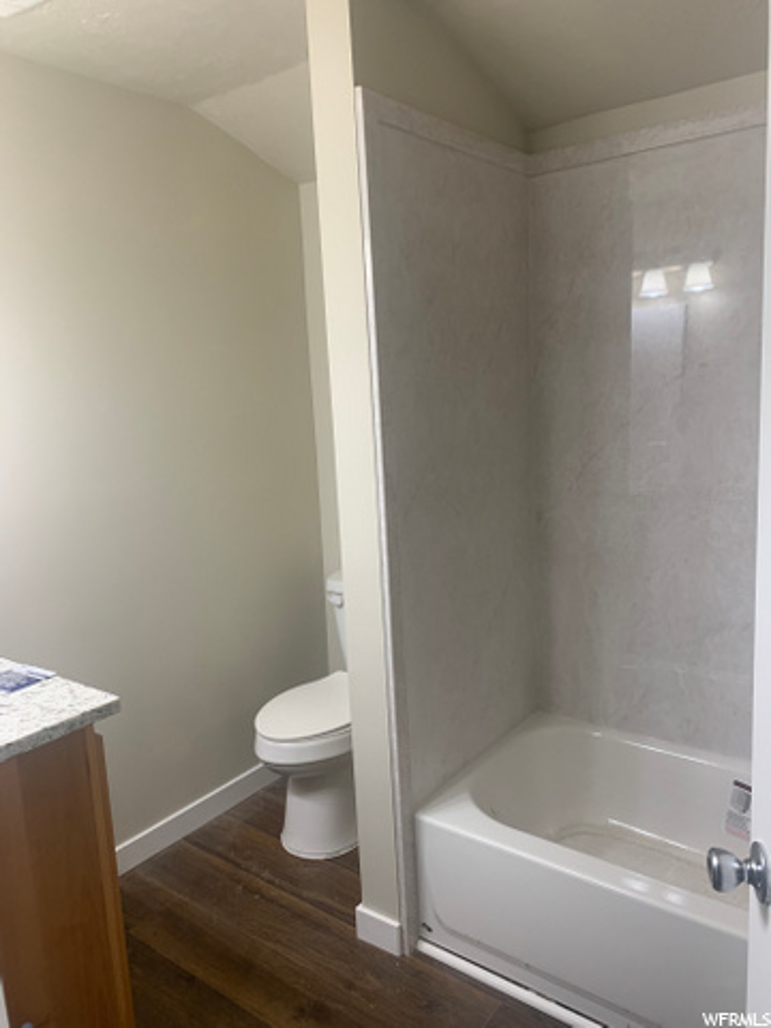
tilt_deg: -6.3
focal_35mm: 26
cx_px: 386
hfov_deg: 53.1
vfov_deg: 67.3
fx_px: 772
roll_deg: +3.0
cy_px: 514
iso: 80
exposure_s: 1/120
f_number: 1.8
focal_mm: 4.25
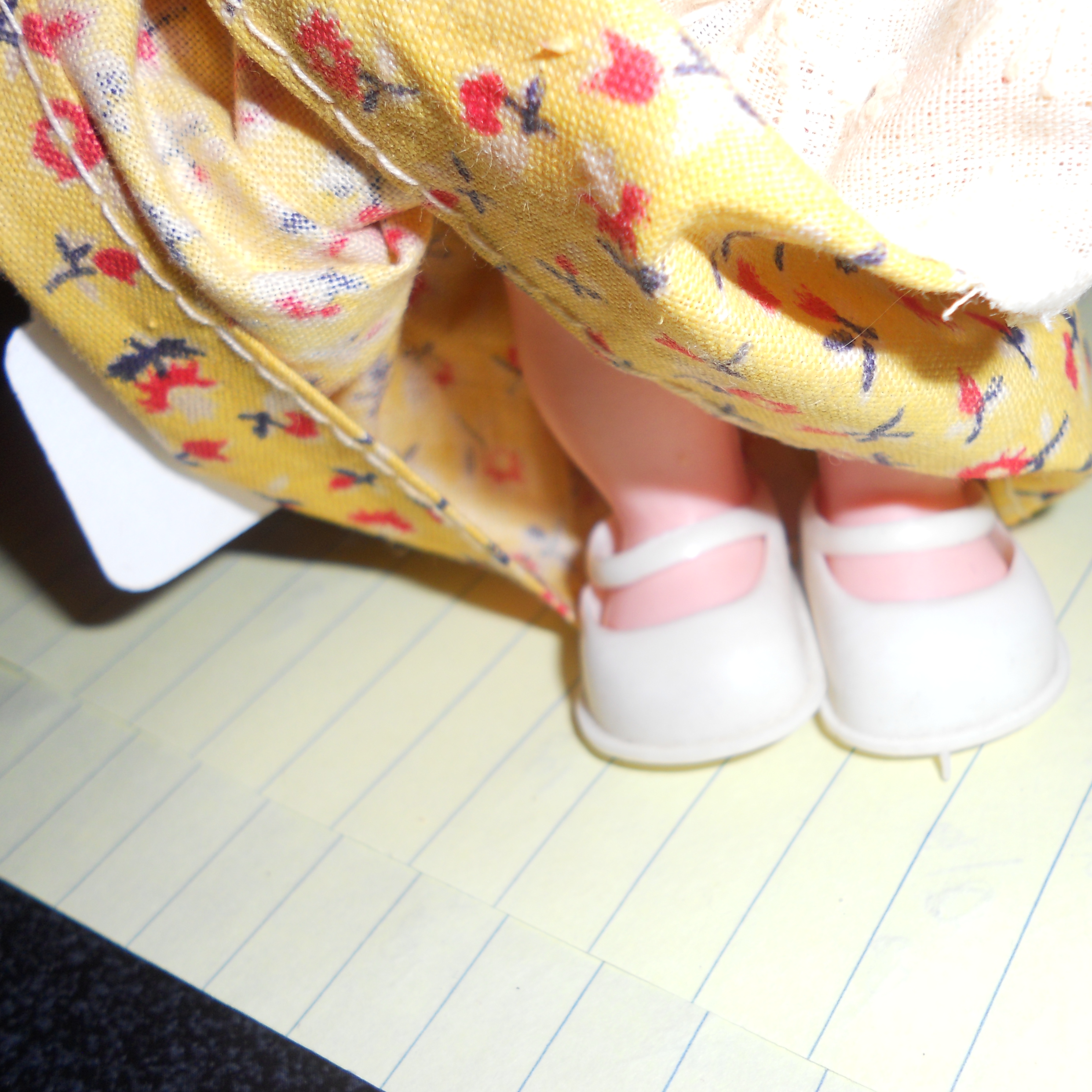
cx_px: 622
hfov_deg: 43.8
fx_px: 1356
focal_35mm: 38
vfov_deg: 43.9
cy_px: 547
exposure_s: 1/25
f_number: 8.8
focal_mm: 5.8
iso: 80
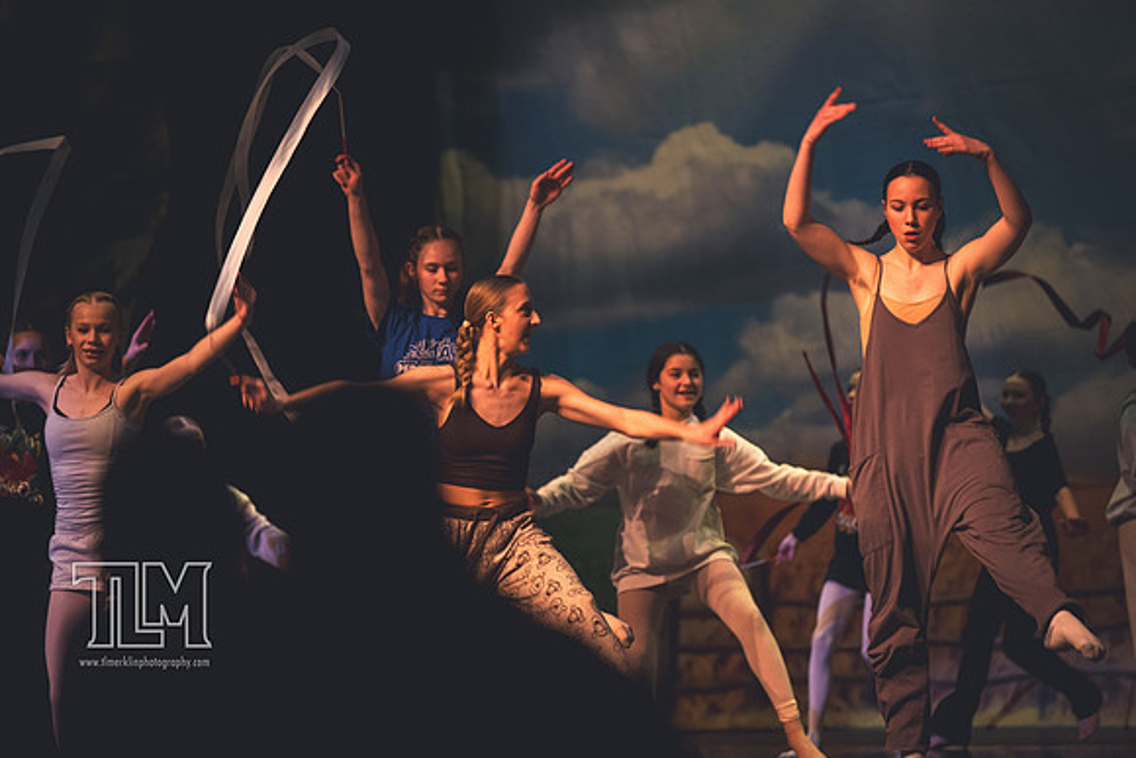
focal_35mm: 135
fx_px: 4261
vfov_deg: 10.2
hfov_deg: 15.2
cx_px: 568
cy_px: 379
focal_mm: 135
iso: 3200
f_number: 2.8
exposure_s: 1/250
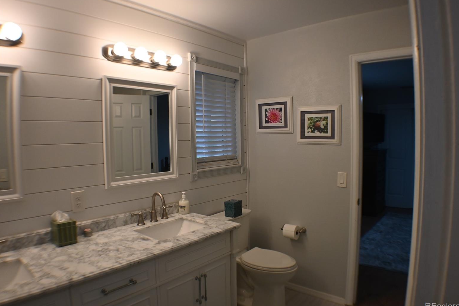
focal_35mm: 30
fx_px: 383
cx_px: 236
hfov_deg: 61.9
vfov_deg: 43.6
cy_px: 154
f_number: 3.8
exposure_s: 1/200
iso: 400
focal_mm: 19.5
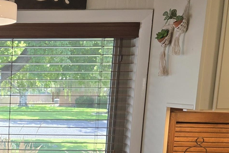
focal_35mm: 77
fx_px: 490
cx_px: -65
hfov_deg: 23.4
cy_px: 174
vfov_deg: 17.1
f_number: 1.8
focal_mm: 5.4
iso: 80
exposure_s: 1/120
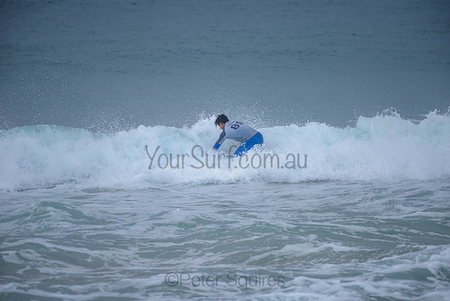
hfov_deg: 4.1
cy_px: 150
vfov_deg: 2.8
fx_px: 6251
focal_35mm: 500
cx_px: 225
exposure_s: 1/800
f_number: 5.6
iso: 180
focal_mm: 500
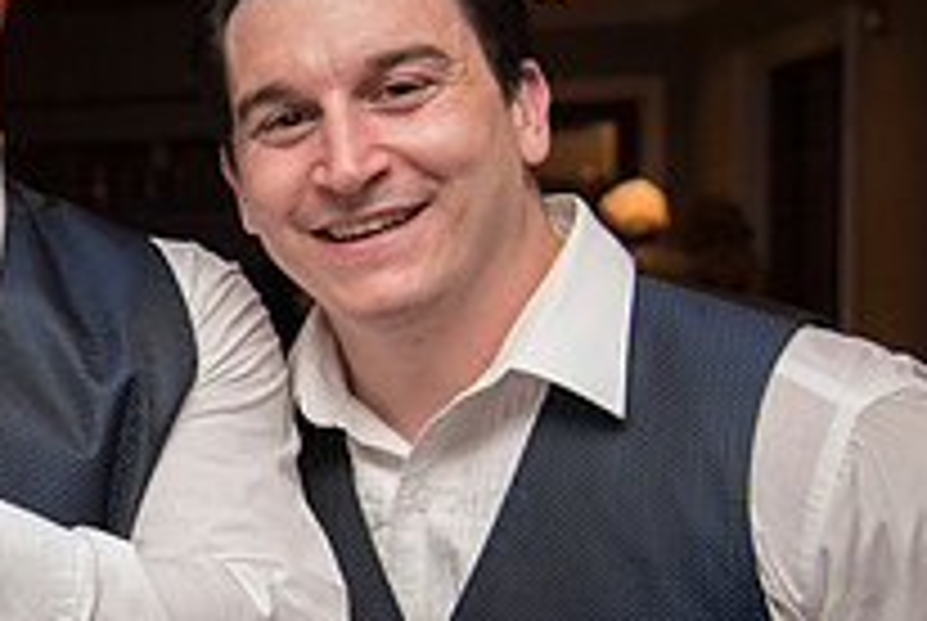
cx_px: -171
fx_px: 2321
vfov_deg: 15.2
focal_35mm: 90
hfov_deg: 21.1
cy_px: 493
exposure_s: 1/200
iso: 2000
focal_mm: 32
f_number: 4
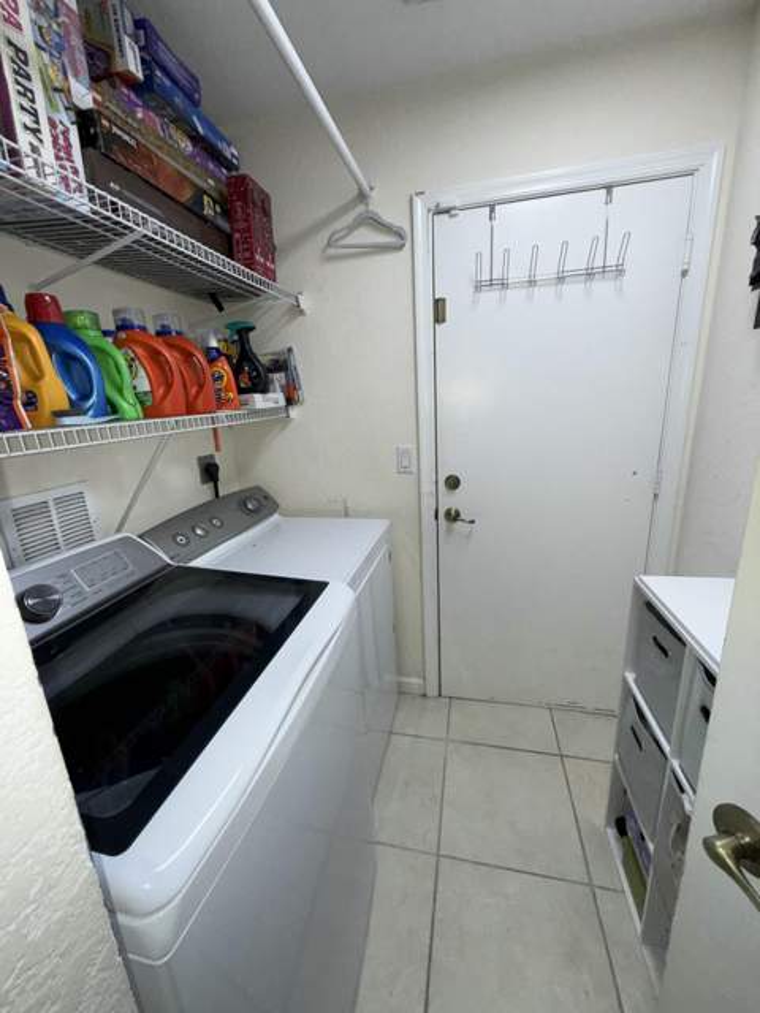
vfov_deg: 102.1
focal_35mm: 14
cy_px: 506
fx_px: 410
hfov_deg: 85.7
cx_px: 380
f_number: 2.2
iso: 80
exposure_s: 1/122
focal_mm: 2.22
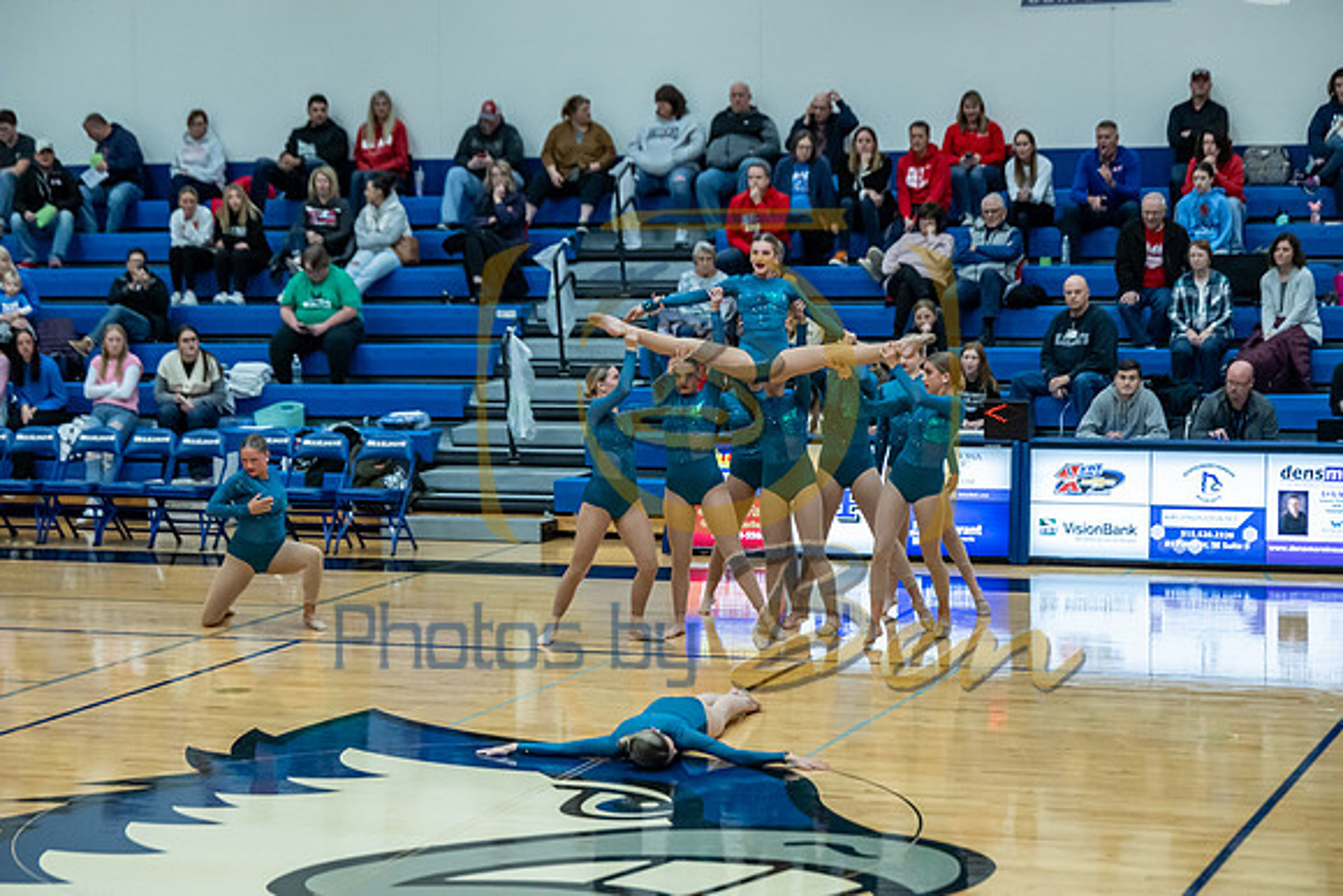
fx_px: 3134
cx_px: 672
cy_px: 448
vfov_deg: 16.3
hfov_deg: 24.2
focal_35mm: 84
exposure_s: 1/1250
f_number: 2.8
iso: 5000
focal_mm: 84
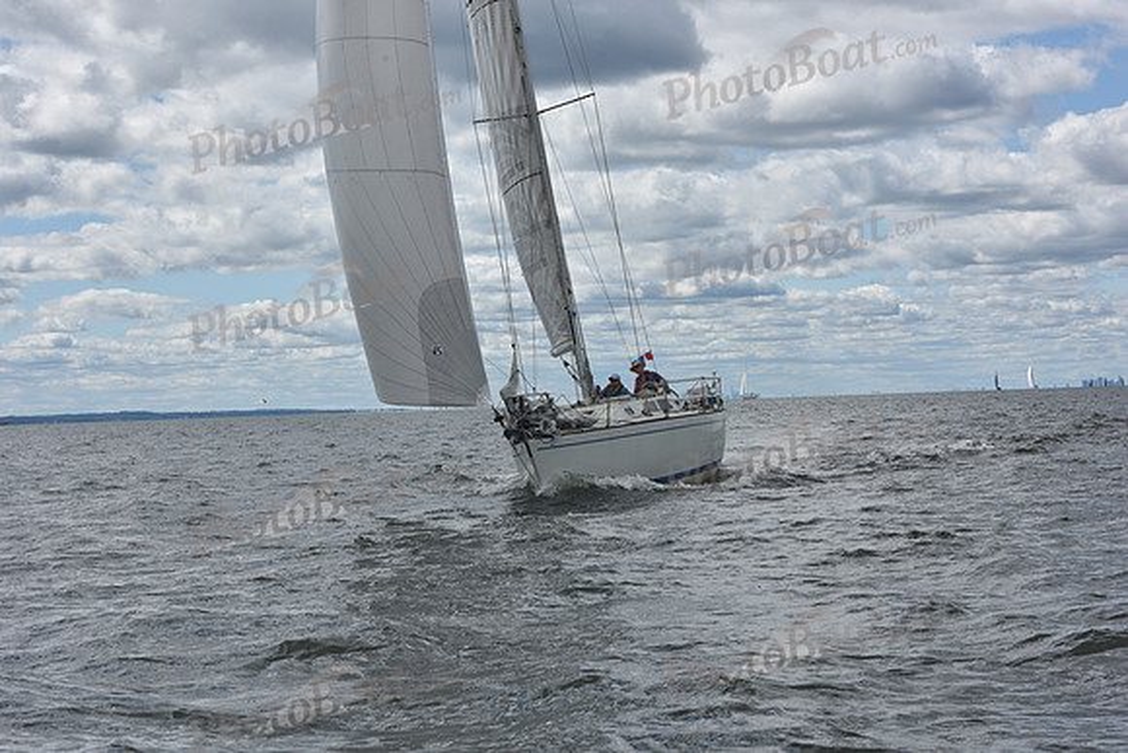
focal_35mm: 70
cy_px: 376
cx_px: 564
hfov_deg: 28.8
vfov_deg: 19.5
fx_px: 2194
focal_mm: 70
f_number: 11
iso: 250
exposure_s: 1/800
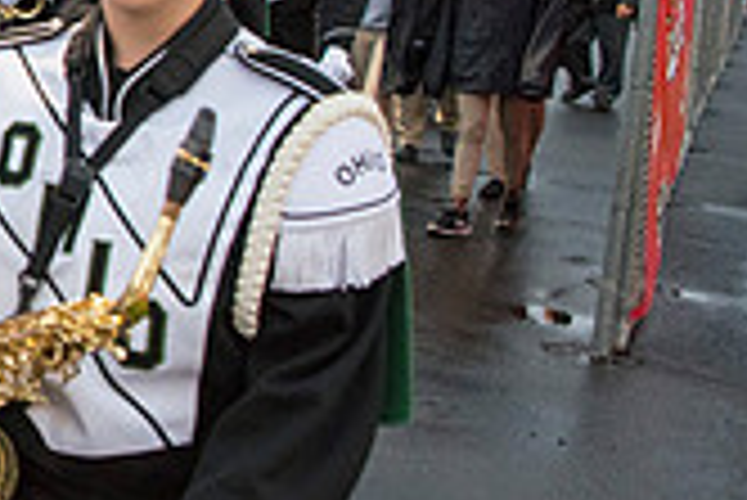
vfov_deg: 16.0
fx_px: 1744
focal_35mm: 84
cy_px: 11
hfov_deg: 19.3
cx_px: -526
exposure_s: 1/800
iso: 2000
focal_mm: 24
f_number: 3.2
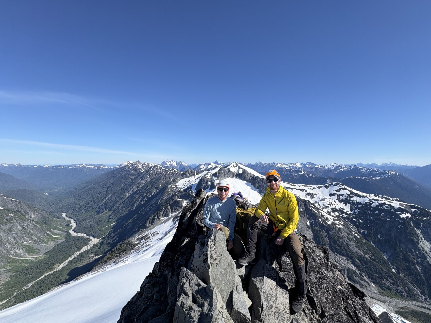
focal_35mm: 14
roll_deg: +0.0
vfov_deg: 85.7
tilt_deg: +0.9
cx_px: 216
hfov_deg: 102.1
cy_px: 162
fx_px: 174
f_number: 2.2
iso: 40
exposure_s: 1/2985
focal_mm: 2.22
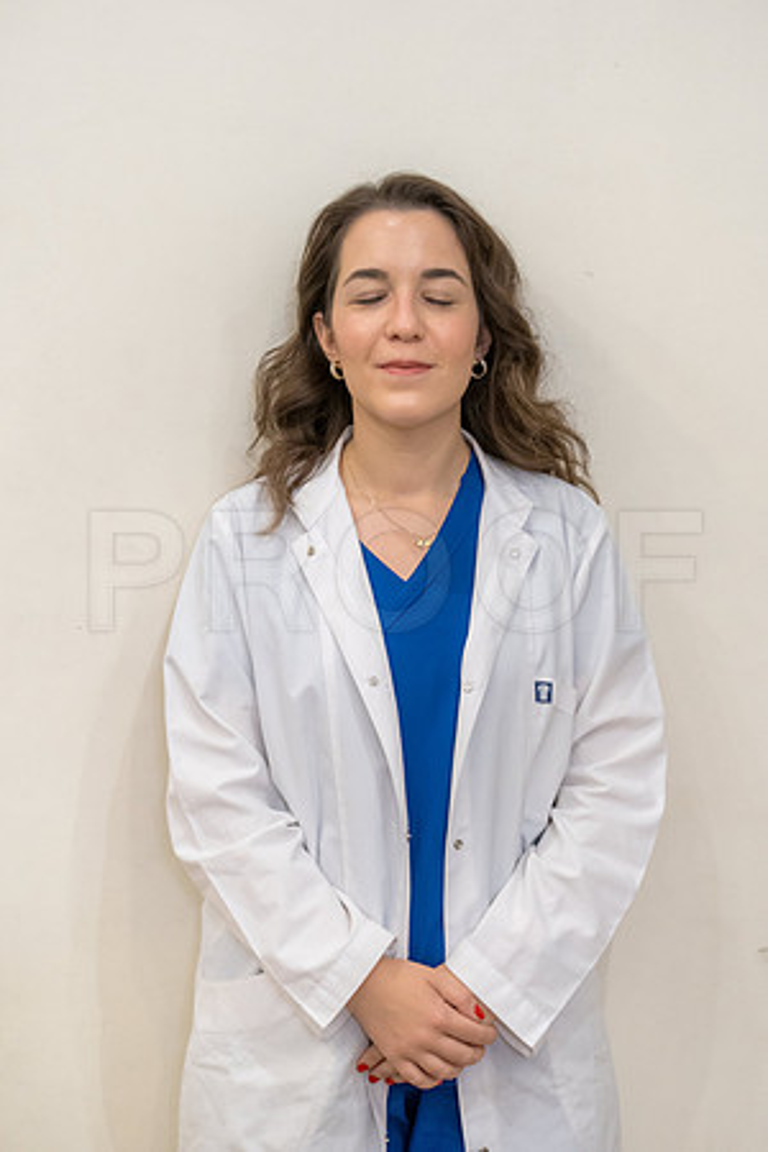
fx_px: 3808
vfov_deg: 17.2
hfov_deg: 11.5
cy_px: 576
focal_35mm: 119
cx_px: 384
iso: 5000
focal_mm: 119
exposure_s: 1/80
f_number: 4
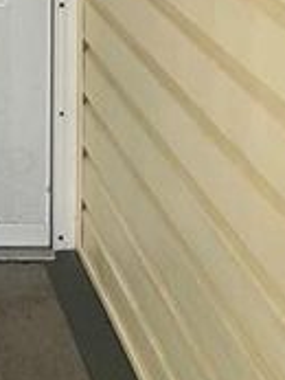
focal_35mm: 100
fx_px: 1096
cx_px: -219
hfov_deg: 13.4
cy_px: -214
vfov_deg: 17.4
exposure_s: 1/333
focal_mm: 5.7
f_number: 1.5
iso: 50
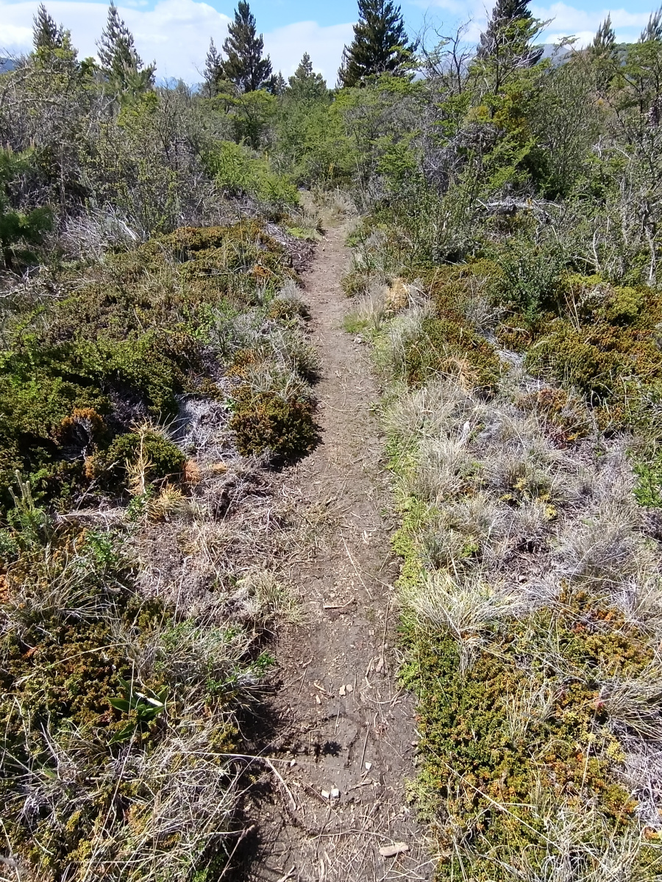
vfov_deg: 94.5
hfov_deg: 78.1
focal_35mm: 16
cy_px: 441
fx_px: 408
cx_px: 331
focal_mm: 1.65
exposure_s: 1/531
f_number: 2.2
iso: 50
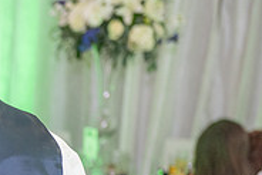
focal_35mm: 183
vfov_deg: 7.4
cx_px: -148
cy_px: 244
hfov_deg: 10.8
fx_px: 1333
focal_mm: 58
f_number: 3.5
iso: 1600
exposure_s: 1/125
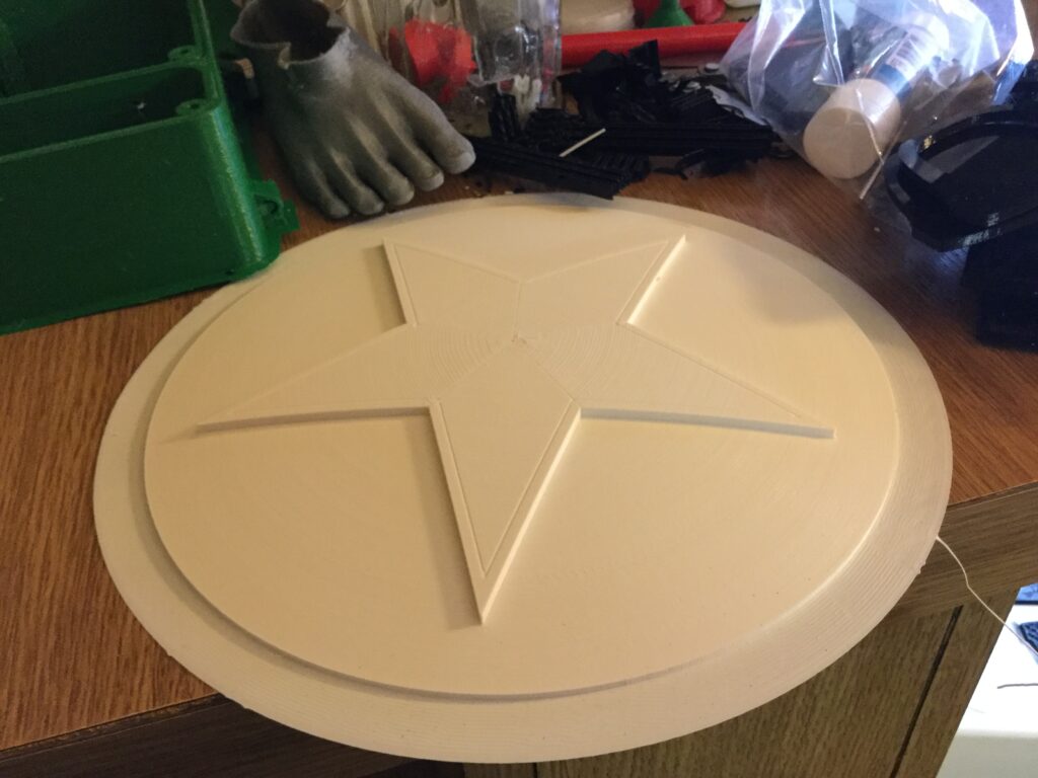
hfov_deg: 58.4
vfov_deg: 45.4
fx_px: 930
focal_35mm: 31
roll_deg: +4.4
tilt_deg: -41.0
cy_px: 389
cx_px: 519
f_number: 2.4
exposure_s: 1/17
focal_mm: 3.3
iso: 400
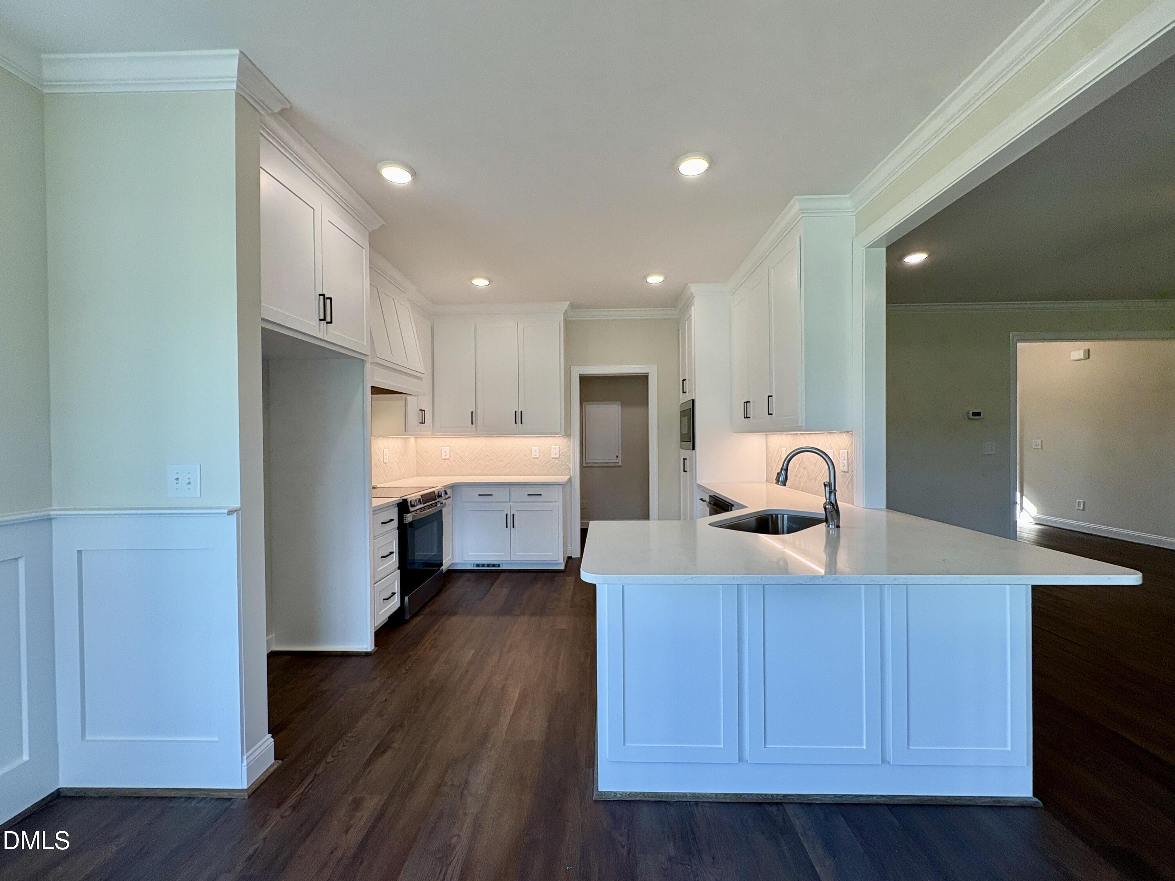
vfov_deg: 85.7
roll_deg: +1.1
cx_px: 588
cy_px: 440
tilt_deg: +0.3
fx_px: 475
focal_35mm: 14
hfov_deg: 102.1
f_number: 2.2
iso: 50
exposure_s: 1/120
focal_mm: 2.22
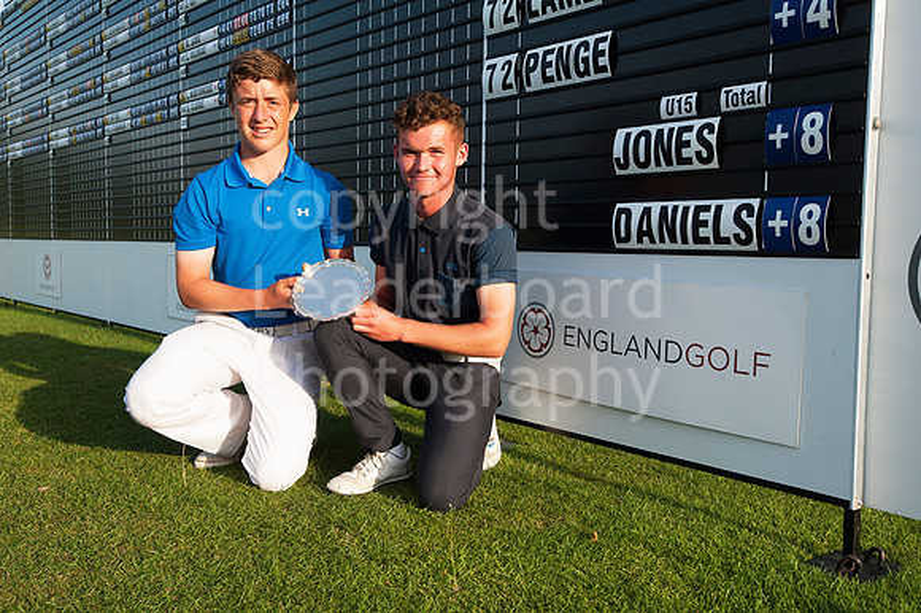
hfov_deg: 54.5
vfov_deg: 37.8
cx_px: 460
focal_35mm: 35
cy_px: 306
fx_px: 895
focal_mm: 35
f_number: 8
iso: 400
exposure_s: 1/400
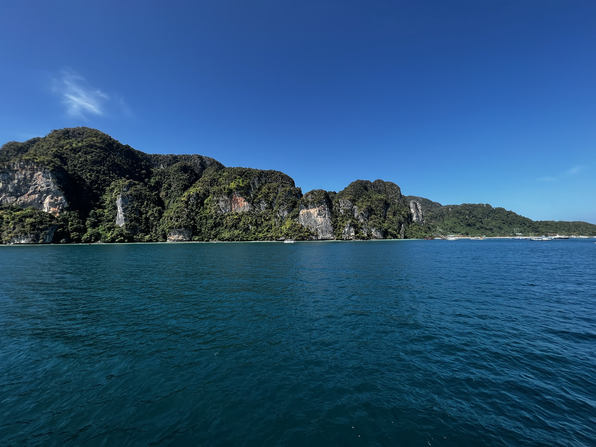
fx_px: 224
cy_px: 224
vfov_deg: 89.9
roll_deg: +0.8
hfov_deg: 106.2
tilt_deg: +3.3
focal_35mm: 13
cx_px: 298
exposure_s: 1/903
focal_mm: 1.57
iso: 32
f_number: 1.8
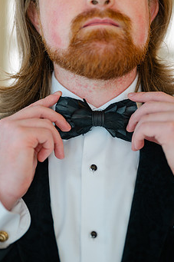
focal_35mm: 66
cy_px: 110
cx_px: 92
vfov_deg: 30.5
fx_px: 479
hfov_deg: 20.6
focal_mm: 50
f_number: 1.8
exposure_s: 1/125
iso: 90
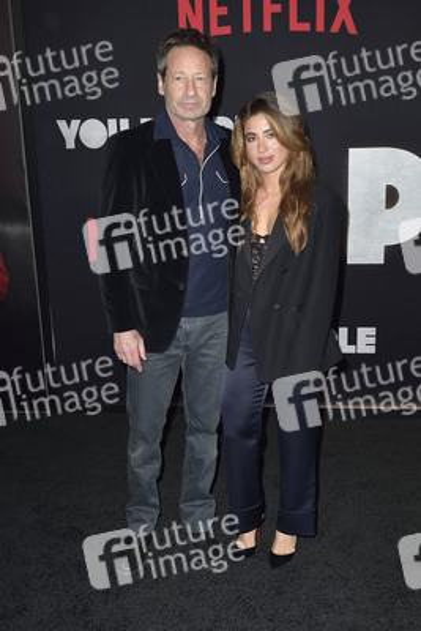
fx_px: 631
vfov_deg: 53.1
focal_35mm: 36
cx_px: 210
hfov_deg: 36.9
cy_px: 316
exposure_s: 1/250
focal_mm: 36
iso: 500
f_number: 6.3
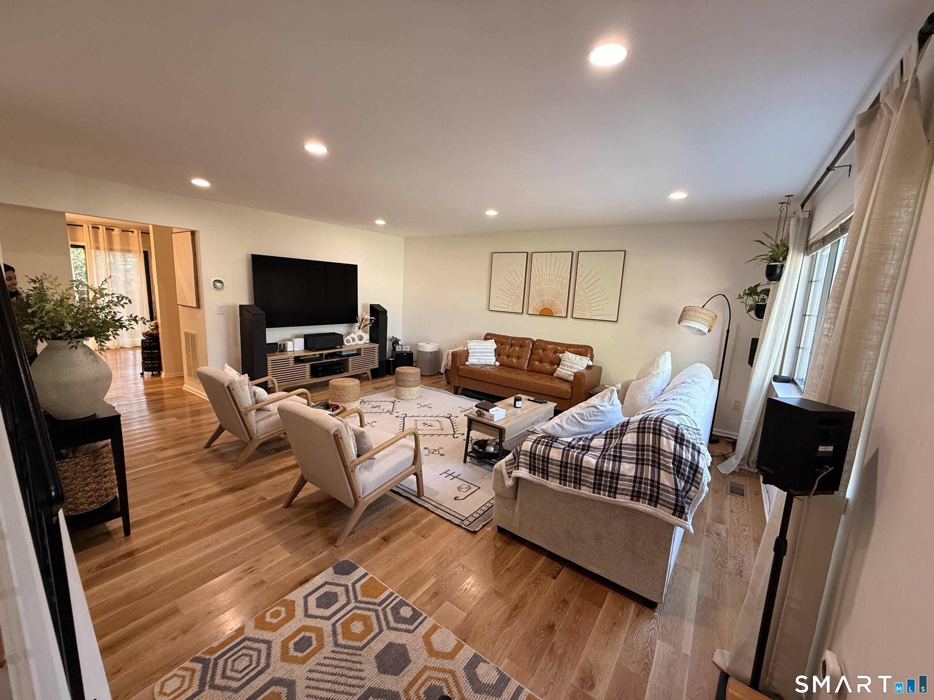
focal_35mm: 14
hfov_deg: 102.1
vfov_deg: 85.7
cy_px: 350
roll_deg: -2.9
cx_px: 467
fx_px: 378
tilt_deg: -9.0
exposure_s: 1/60
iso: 200
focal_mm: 2.22
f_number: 2.2
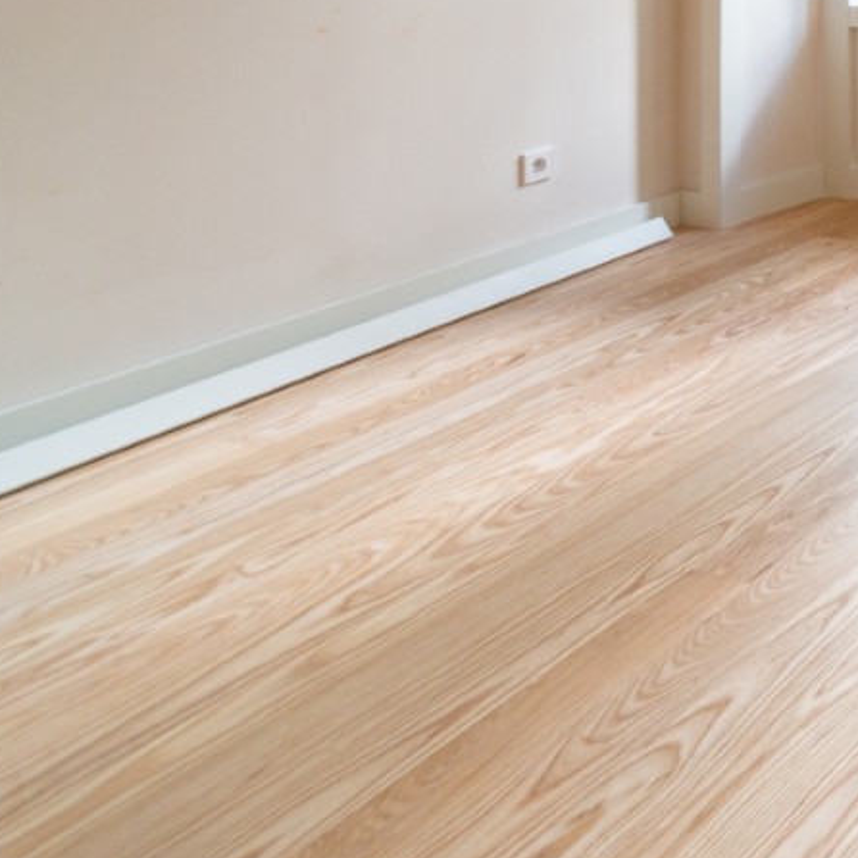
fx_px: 1038
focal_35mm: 37
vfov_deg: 36.9
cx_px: 1266
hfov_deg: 29.2
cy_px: -114
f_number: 8
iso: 320
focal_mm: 12
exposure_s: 1/10
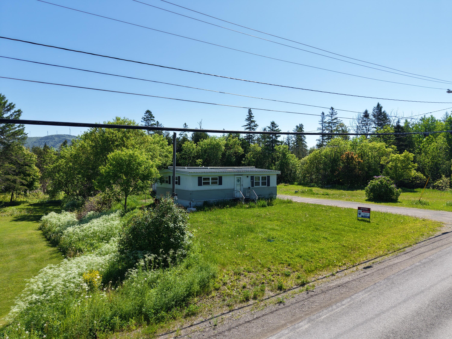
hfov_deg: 71.6
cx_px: 226
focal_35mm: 24
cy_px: 170
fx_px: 313
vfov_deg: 56.8
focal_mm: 8.67
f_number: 1.8
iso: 170
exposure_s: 1/3000
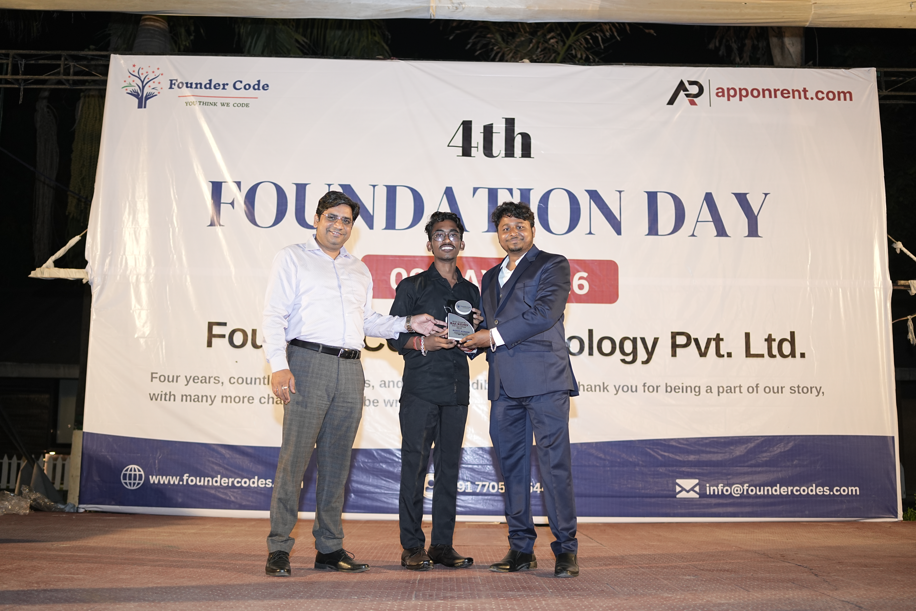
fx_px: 890
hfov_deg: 54.4
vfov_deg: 37.9
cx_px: 458
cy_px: 306
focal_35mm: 35
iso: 800
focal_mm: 35
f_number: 1.8
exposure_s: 1/160
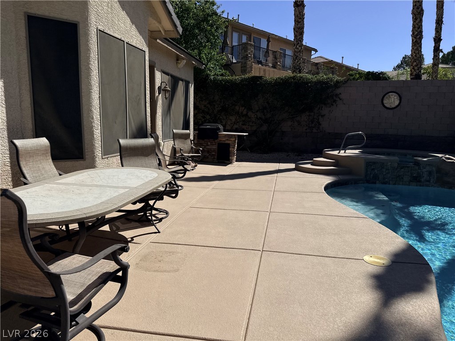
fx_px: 315
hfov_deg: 71.6
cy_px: 170
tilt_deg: -8.1
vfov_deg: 56.8
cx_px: 228
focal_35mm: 24
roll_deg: -2.0
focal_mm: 6.76
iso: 80
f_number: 1.78
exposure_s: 1/14286
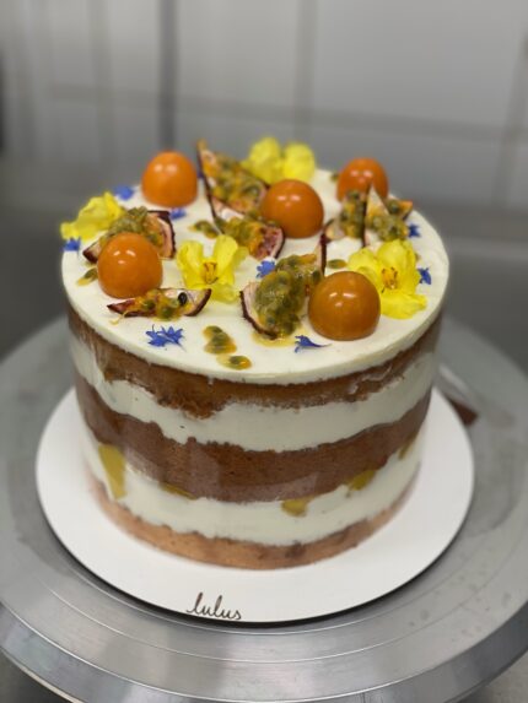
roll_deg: -2.4
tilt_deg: -36.6
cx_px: 264
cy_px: 352
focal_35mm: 52
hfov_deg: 28.0
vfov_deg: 36.8
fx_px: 1057
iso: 125
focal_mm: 6
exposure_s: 1/100
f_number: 2
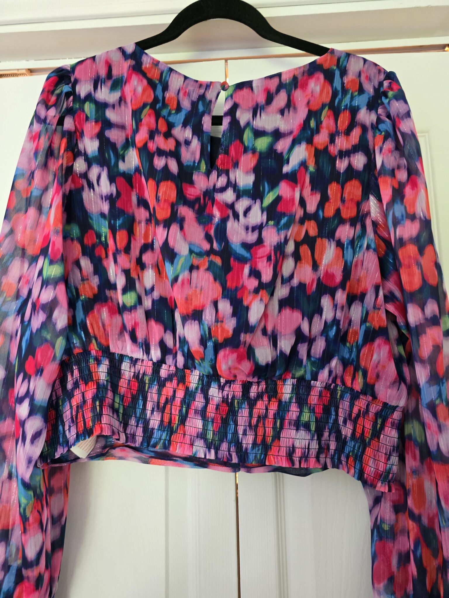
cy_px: 299
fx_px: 398
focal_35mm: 23
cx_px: 224
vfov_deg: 73.9
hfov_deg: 58.9
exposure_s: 1/60
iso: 1000
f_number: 1.7
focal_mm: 6.3
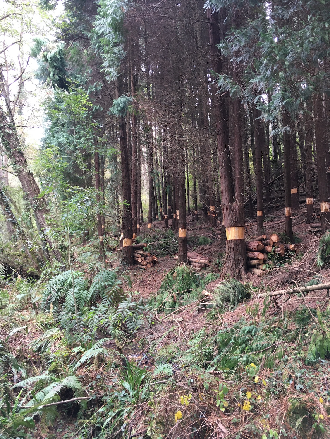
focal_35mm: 29
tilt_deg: +4.0
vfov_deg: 61.7
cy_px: 220
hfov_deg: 48.2
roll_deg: +2.5
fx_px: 369
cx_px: 165
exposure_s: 1/33
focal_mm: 4.15
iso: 64
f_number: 2.2
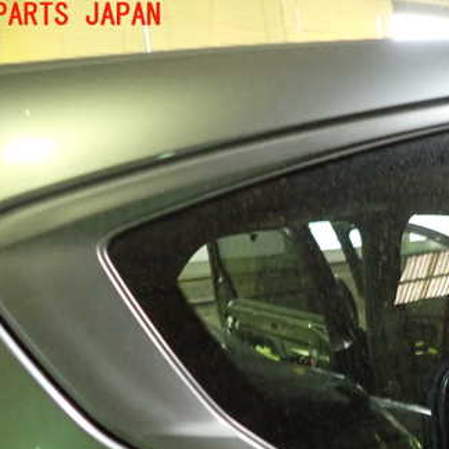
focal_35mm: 41
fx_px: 602
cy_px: 311
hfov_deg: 40.0
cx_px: 325
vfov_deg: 40.2
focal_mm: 4.5
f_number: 2
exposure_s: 1/25
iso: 800
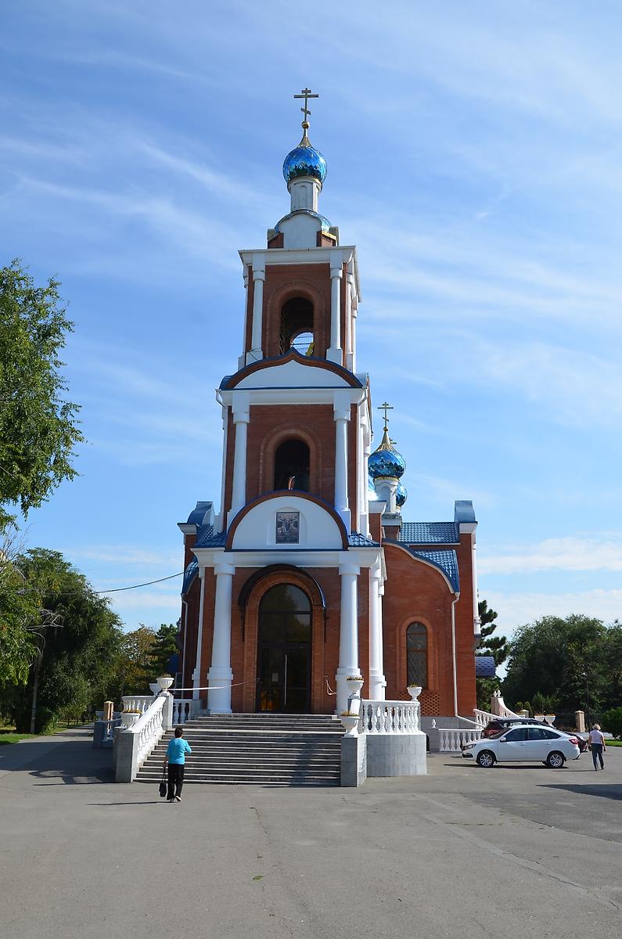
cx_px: 311
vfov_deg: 57.3
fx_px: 859
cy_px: 470
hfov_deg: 39.8
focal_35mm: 33
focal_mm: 22
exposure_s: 1/250
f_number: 8
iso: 100
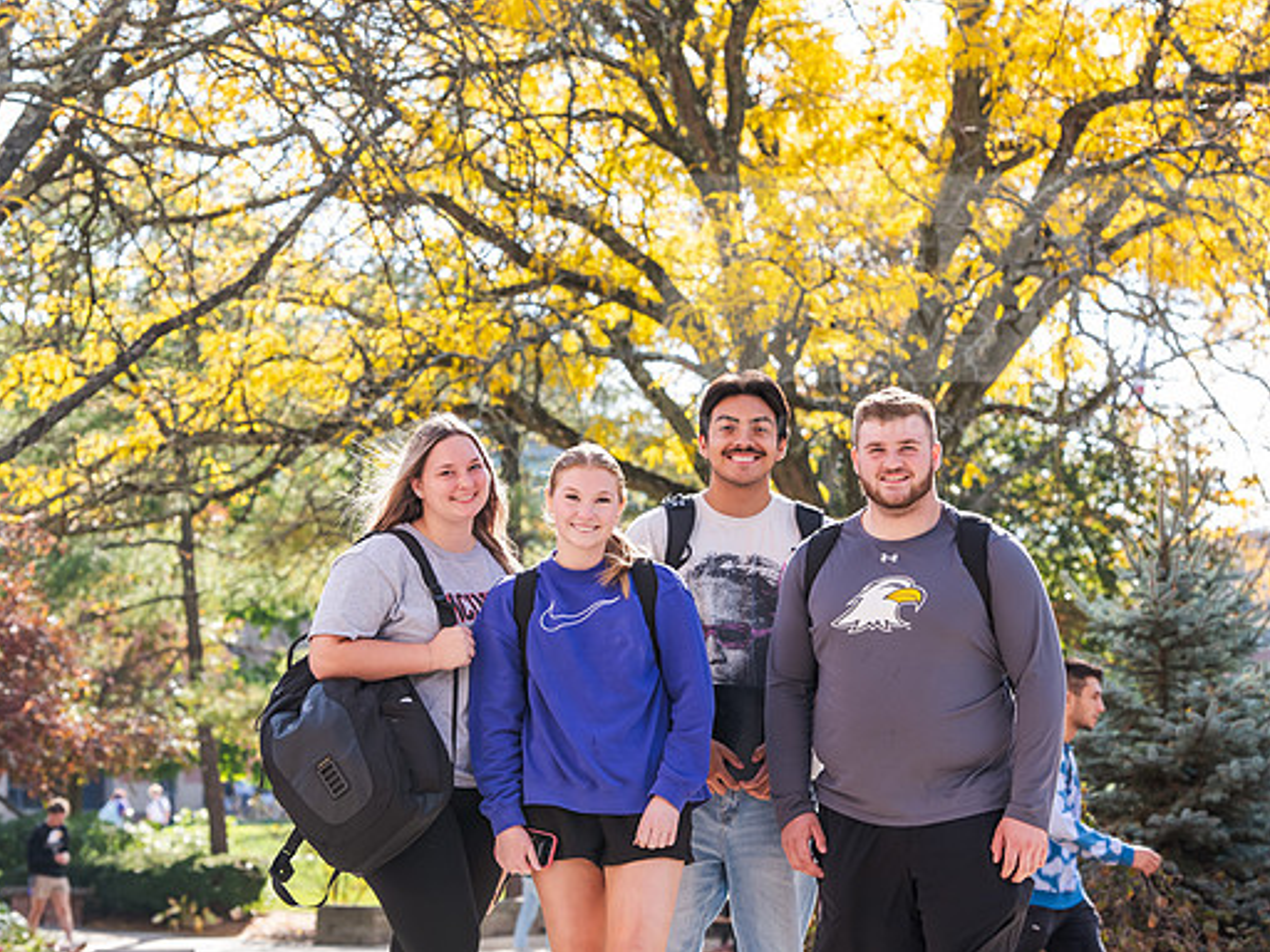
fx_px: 4476
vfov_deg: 12.1
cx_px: 588
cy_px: 475
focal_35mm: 122
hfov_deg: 16.1
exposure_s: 1/200
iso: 400
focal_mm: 112
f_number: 7.1
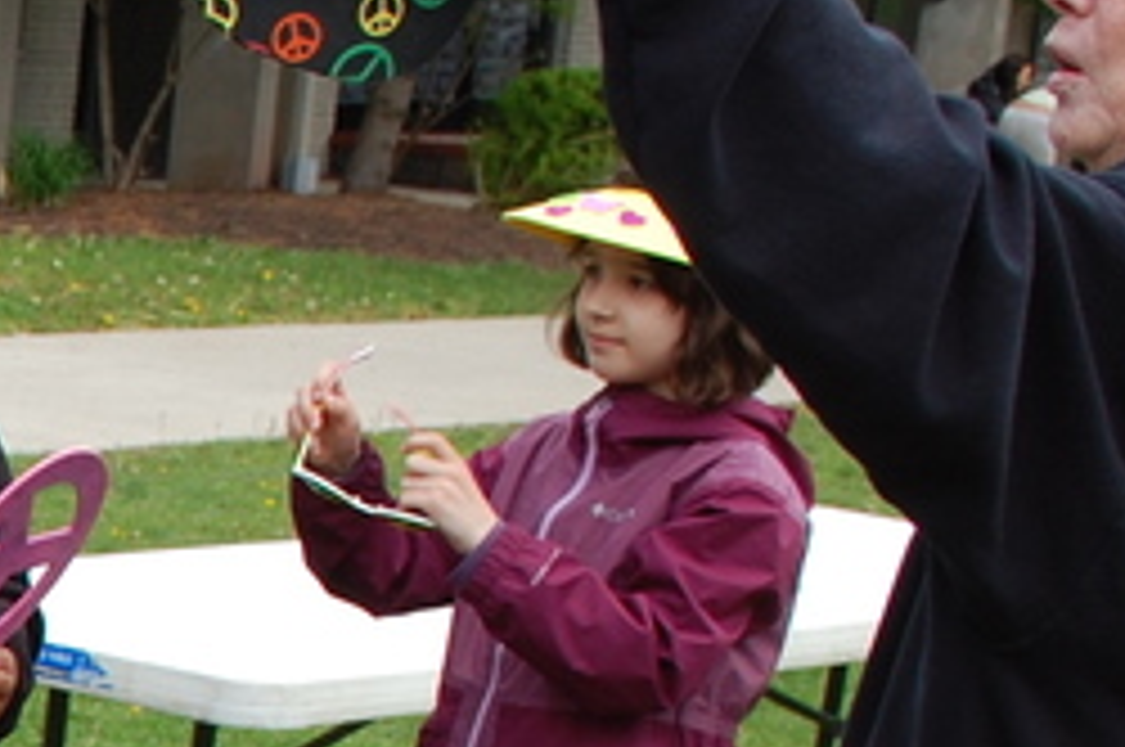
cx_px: -796
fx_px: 4213
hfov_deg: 13.8
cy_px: 1019
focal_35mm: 135
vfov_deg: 9.9
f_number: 8
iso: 200
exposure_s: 1/250
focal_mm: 22
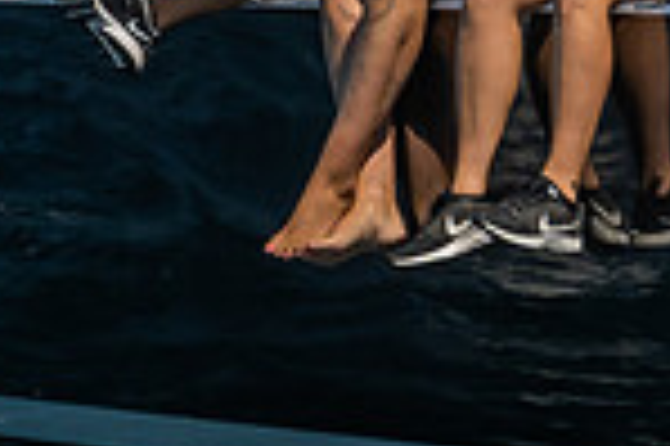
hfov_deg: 2.2
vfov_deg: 1.5
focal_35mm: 931
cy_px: -534
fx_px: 17308
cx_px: 751
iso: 160
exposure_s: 1/640
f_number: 6.3
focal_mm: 145
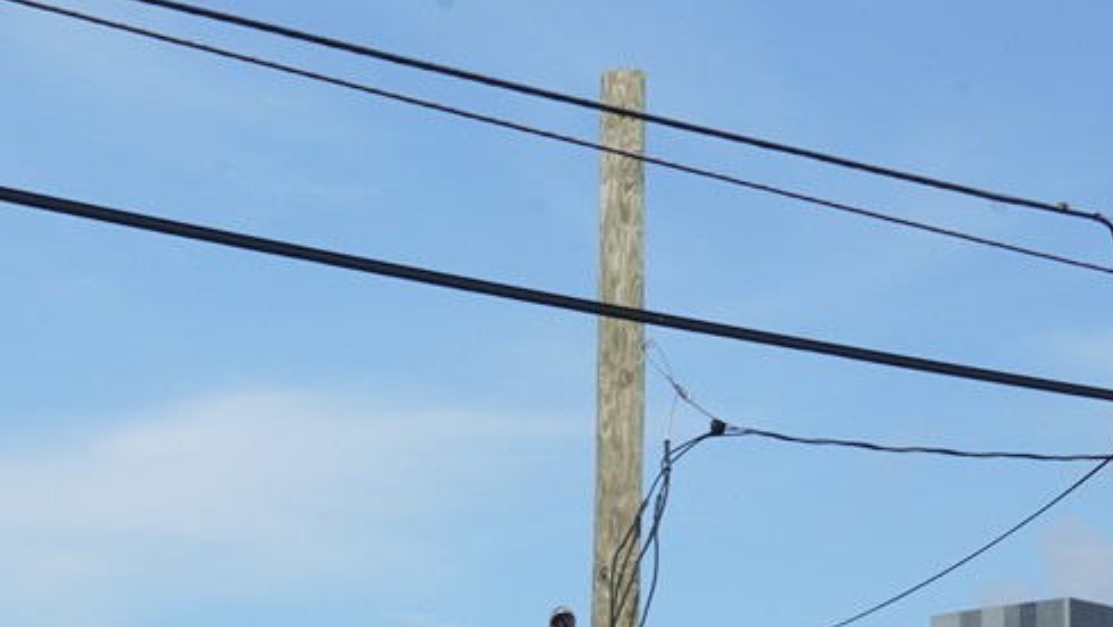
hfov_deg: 11.3
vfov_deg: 6.2
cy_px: 1386
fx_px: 5550
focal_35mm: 188
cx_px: -91
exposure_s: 1/100
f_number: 22
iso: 200
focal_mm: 44
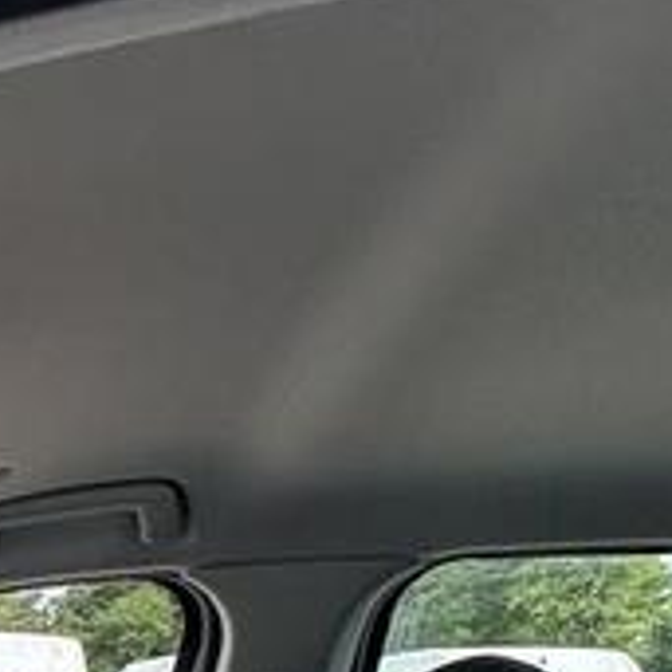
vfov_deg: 20.9
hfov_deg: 20.8
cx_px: -440
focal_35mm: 65
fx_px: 1428
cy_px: 1104
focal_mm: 2.22
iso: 64
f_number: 2.2
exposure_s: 1/681
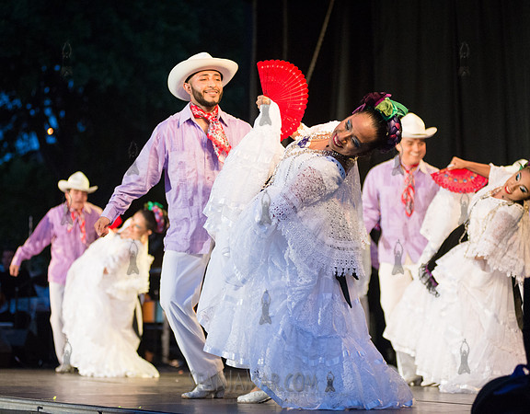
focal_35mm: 89
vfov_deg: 17.1
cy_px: 207
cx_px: 219
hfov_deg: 21.7
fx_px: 1380
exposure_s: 1/320
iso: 4000
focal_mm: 80
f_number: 2.8
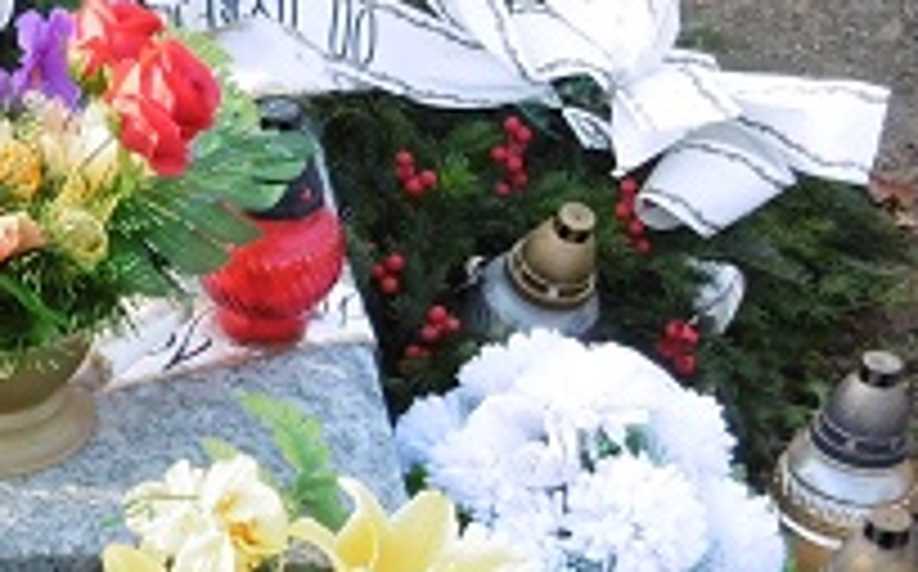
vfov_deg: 13.0
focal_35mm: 100
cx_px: -50
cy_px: 410
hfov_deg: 20.0
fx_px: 2499
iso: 100
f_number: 3.1
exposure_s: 1/80
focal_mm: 4.3
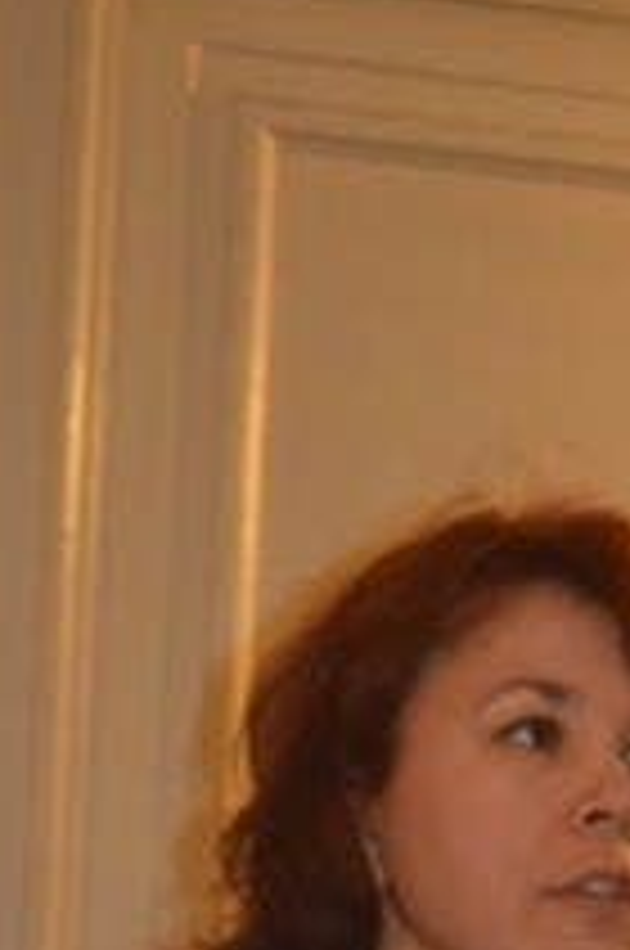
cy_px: 1414
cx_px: 729
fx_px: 4556
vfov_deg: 11.4
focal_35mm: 173
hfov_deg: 7.8
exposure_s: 1/80
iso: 1600
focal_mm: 38
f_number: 4.8
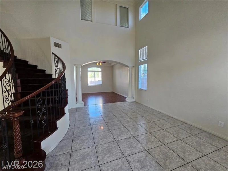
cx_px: 114
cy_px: 86
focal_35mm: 13
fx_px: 86
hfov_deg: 106.2
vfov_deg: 89.9
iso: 250
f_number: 2.2
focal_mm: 2.2
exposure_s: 1/60
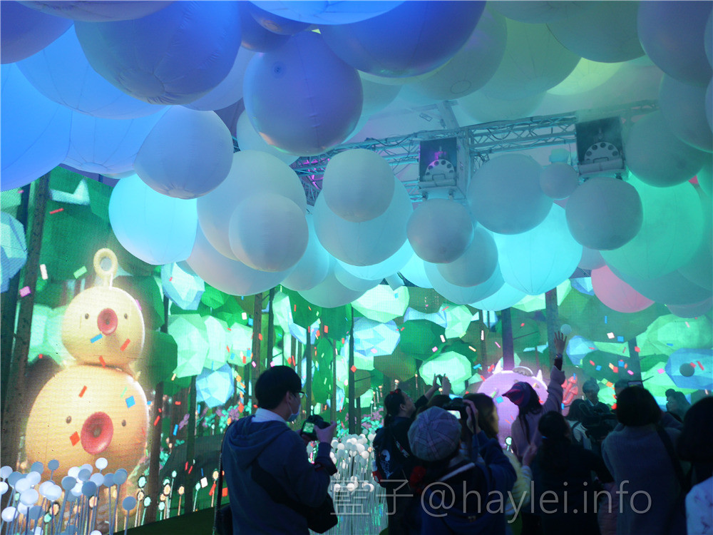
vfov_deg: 46.8
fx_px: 618
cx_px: 356
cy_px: 268
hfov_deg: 60.0
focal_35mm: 30
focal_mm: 15
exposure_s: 1/60
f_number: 1.7
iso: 250
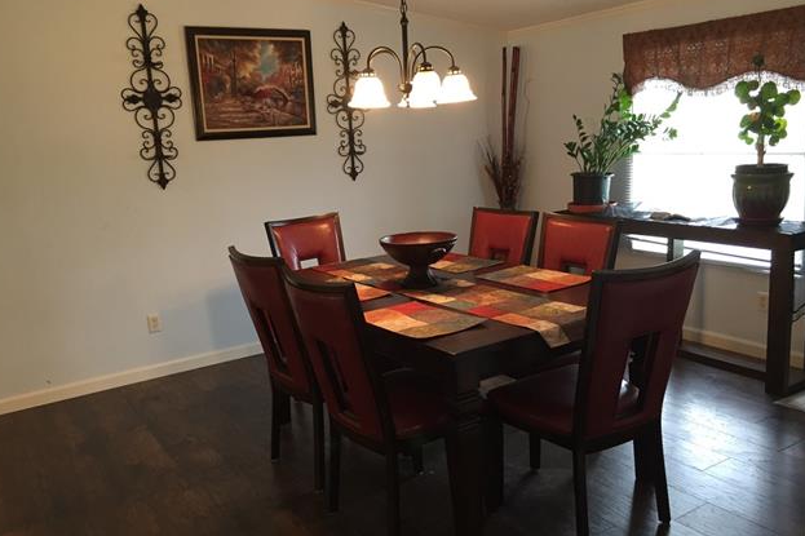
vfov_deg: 42.3
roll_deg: +3.3
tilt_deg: -12.5
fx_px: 693
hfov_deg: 60.3
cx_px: 395
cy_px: 269
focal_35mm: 31
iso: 80
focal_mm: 4.15
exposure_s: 1/30
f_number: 2.2
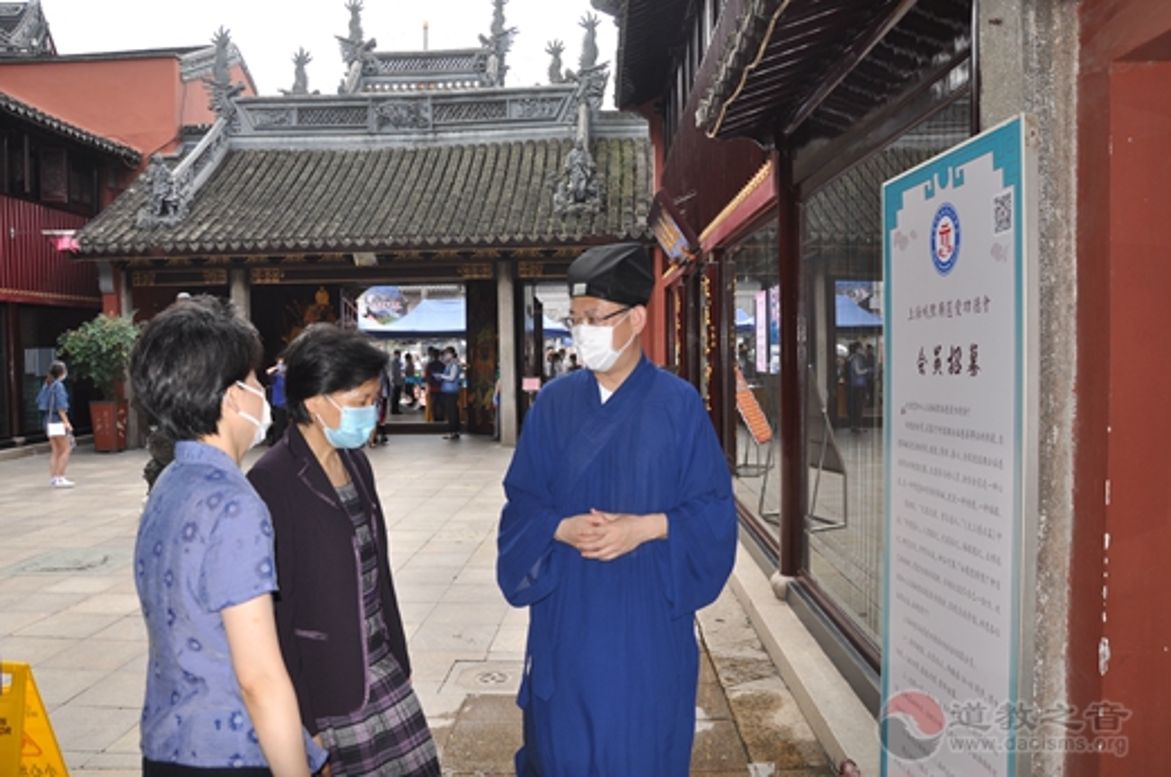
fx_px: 877
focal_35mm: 27
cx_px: 586
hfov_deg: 67.5
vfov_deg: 47.8
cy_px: 388
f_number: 6.3
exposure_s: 1/200
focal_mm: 18
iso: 200
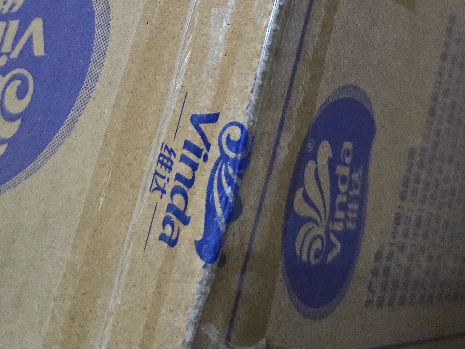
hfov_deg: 32.7
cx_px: 201
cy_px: -96
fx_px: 792
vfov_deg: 22.4
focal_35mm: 59
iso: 800
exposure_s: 1/100
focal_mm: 6.3
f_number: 1.7
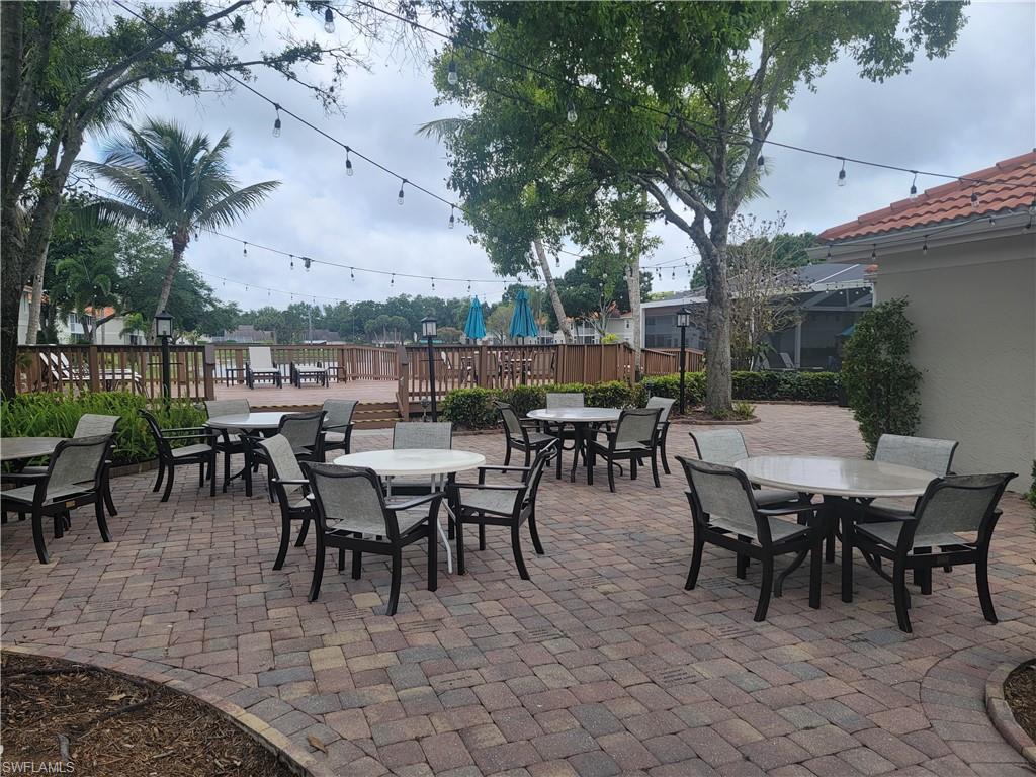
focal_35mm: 24
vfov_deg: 56.8
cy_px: 388
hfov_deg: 71.6
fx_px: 718
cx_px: 518
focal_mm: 6.7
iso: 16
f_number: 1.8
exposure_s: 1/744
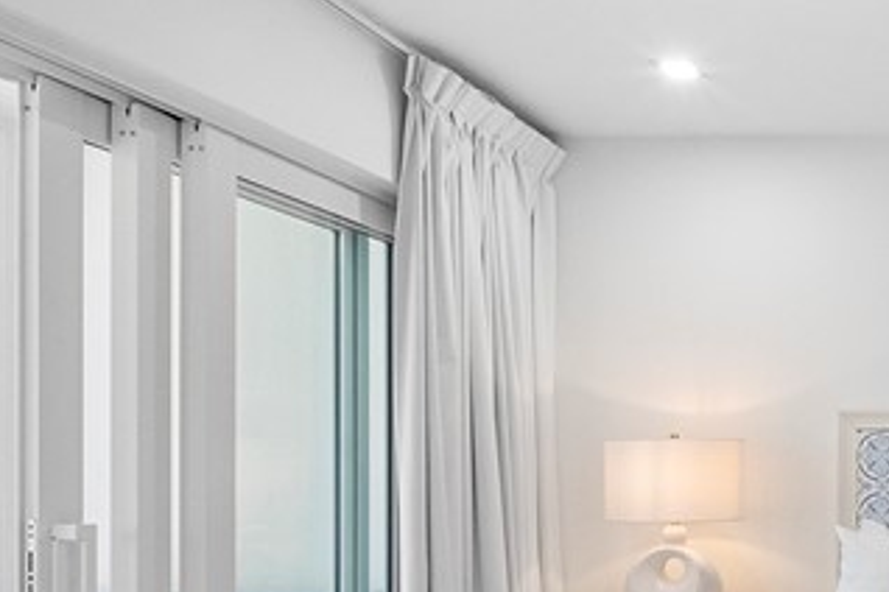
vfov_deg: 31.4
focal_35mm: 41
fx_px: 1012
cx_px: 1047
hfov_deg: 37.1
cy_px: 511
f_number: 11
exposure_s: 1/20
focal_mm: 12
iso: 2000
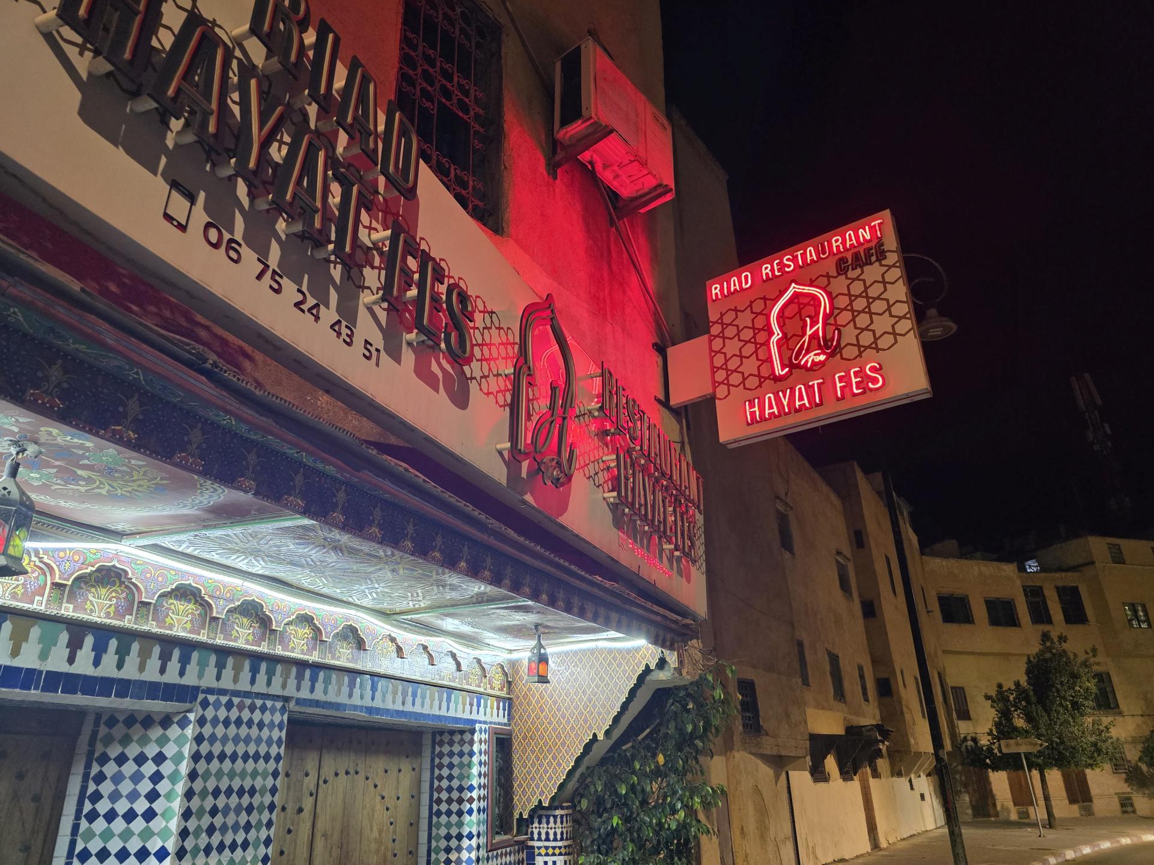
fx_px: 767
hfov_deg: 73.9
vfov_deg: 58.9
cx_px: 577
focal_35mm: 23
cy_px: 432
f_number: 1.7
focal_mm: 6.3
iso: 1000
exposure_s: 1/100
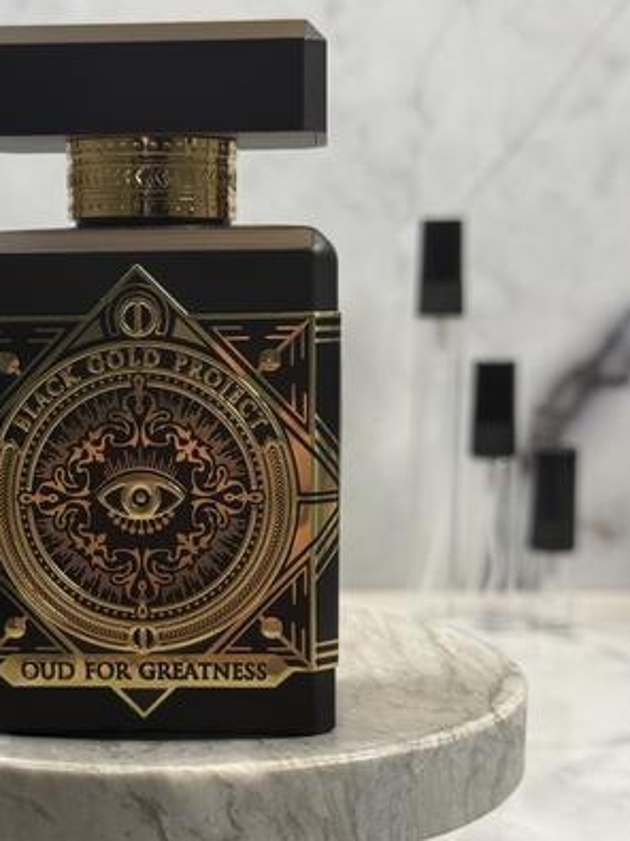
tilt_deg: -10.5
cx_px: 170
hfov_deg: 20.0
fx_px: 1772
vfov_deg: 26.5
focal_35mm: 73
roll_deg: -0.5
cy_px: 579
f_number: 1.78
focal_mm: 6.76
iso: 80
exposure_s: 1/120
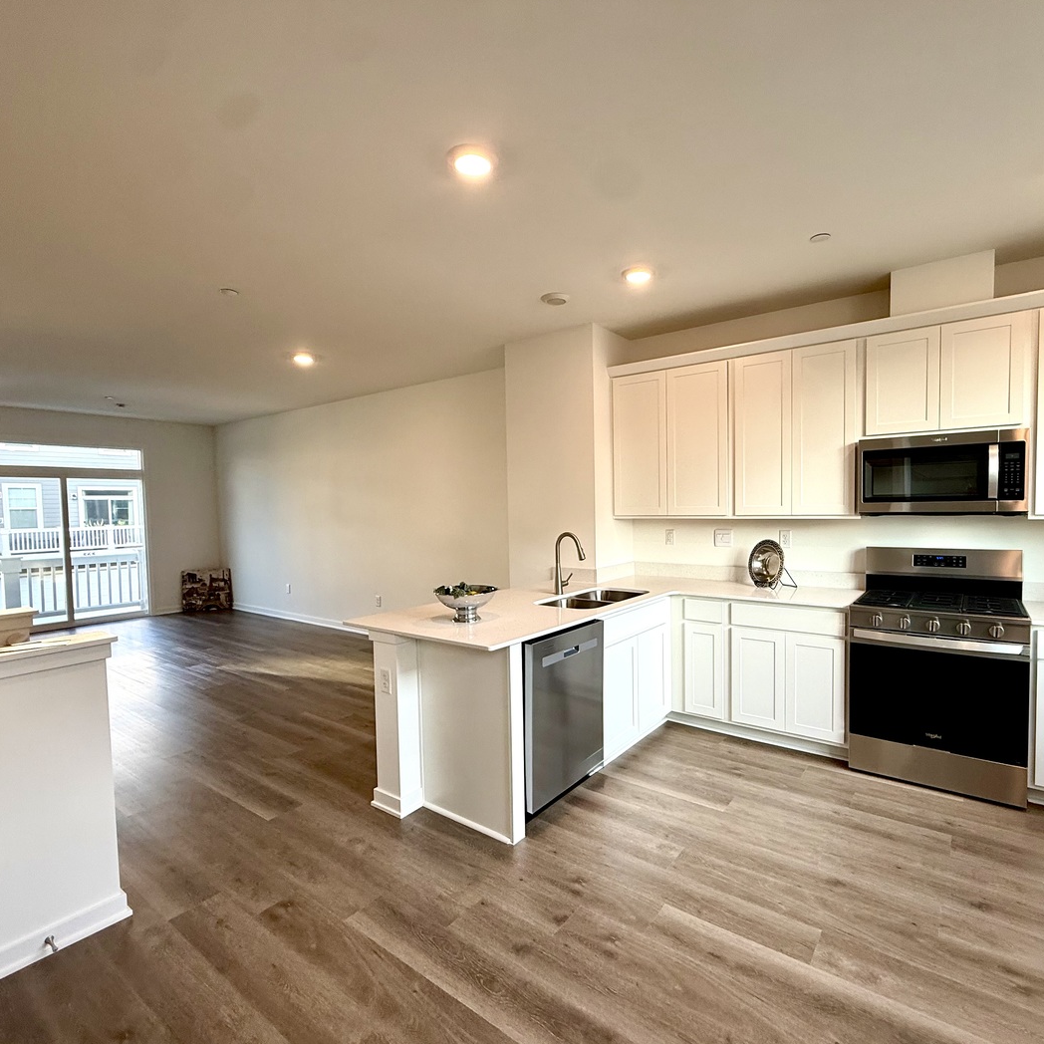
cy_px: 531
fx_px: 580
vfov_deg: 84.0
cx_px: 570
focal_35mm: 17
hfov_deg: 83.8
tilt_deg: -3.1
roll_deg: +1.6
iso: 100
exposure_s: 1/120
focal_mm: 2.22
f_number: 2.2
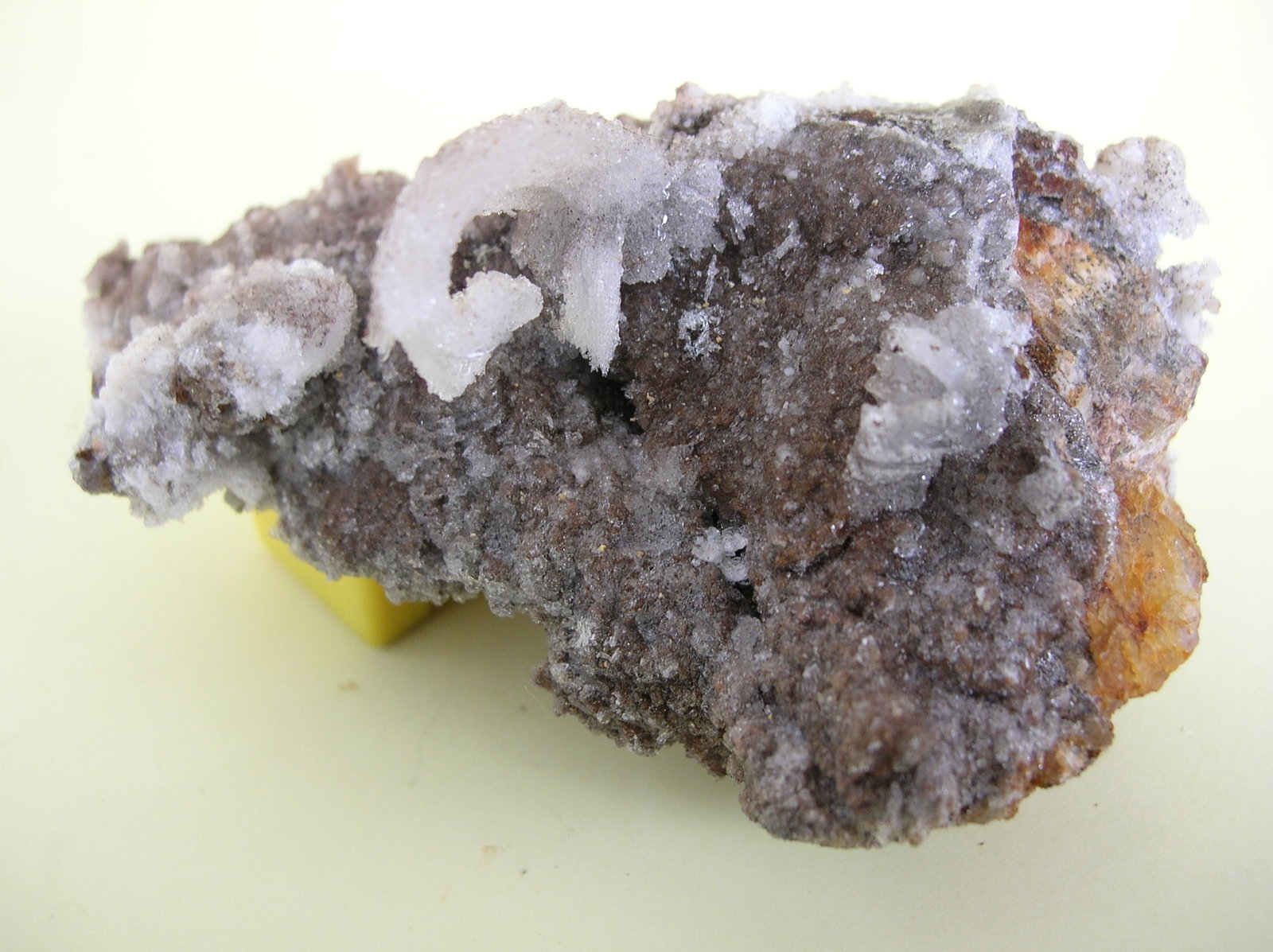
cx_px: 636
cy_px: 476
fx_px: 1323
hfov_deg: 51.4
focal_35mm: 36
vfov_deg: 39.6
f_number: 2.7
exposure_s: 1/22.8
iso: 50
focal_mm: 6
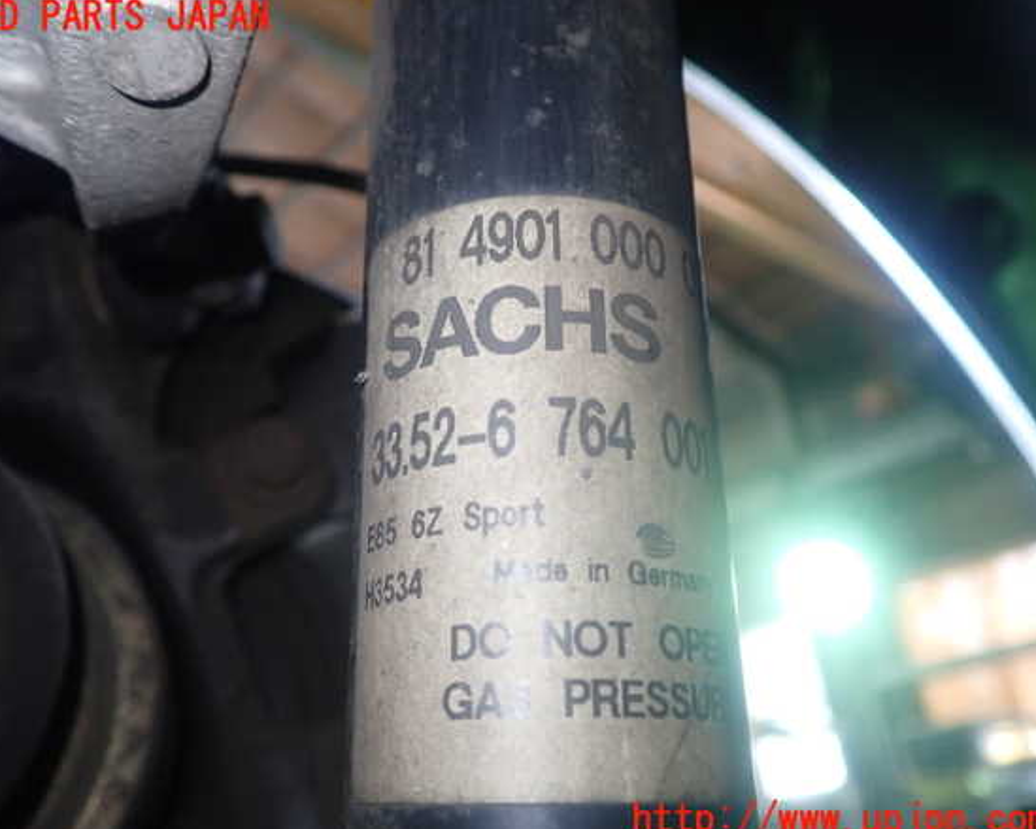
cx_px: 493
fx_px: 981
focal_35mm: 32
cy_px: 419
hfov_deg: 55.6
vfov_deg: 45.8
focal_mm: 5.4
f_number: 2.3
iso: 200
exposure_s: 1/30
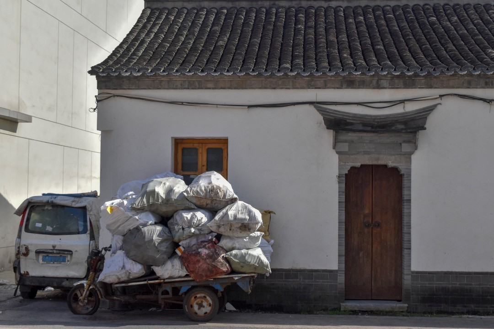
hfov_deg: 37.9
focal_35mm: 52
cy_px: 164
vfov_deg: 25.8
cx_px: 247
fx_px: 720
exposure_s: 1/1500
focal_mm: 35
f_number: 6.7
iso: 400
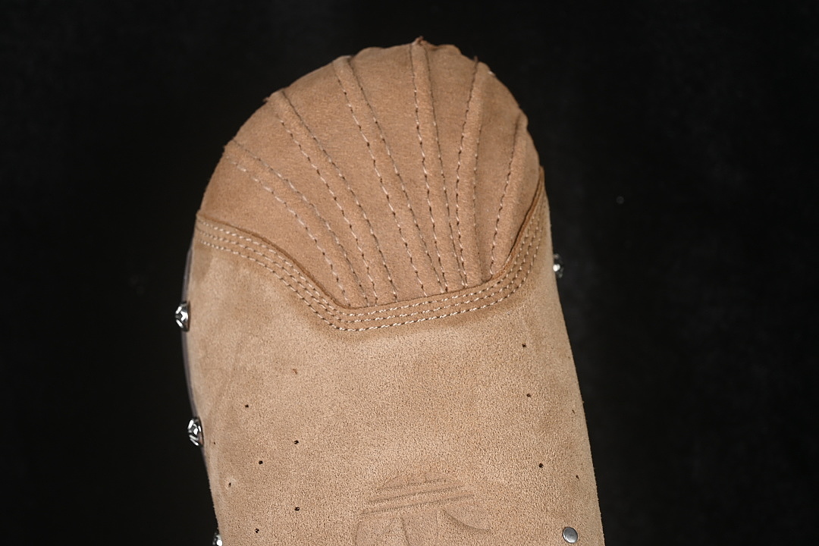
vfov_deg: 18.2
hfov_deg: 27.0
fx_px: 1706
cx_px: 410
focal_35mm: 75
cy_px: 273
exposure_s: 1/60
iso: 160
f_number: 7.1
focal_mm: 50
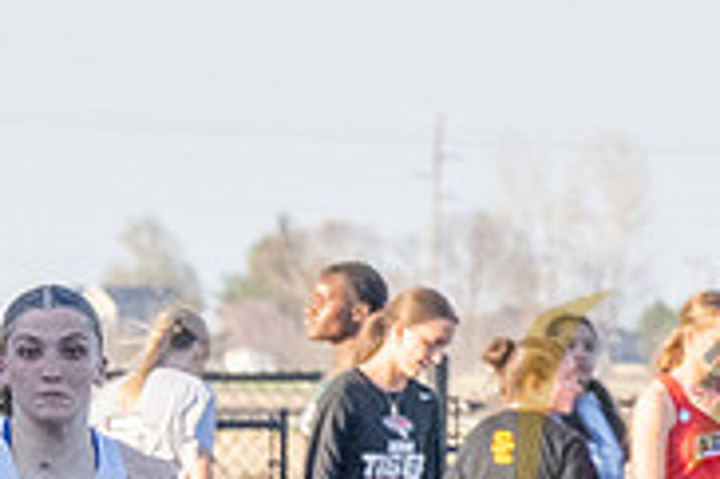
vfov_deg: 0.9
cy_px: 590
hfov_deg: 1.3
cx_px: 1545
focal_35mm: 1566
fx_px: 31291
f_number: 10
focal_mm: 200
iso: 1000
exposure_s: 1/1000
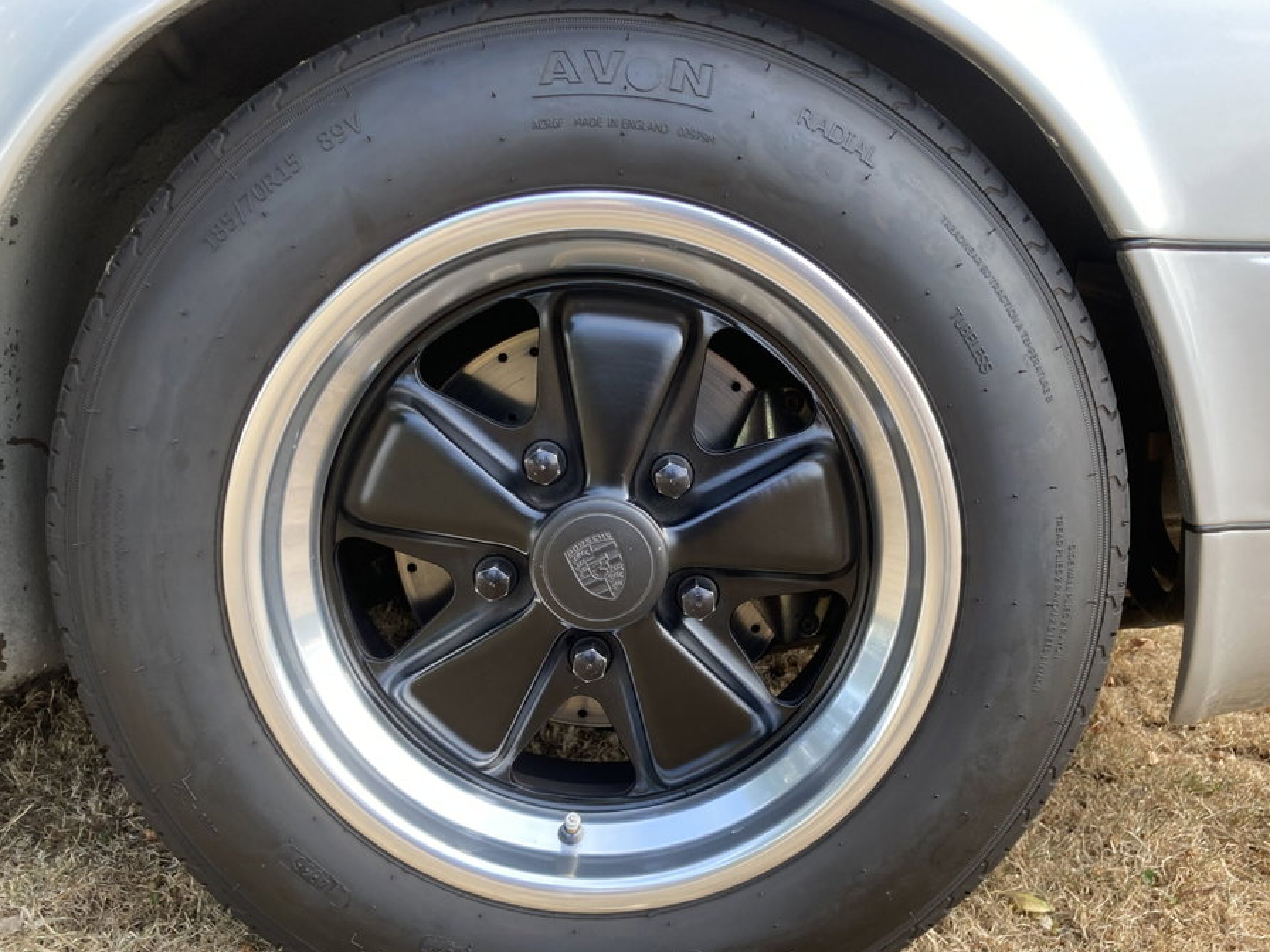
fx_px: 1174
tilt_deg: -13.1
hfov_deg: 56.8
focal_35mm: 32
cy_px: 540
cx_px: 670
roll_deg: -1.7
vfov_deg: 44.1
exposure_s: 1/121
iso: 32
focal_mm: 3.99
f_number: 1.8
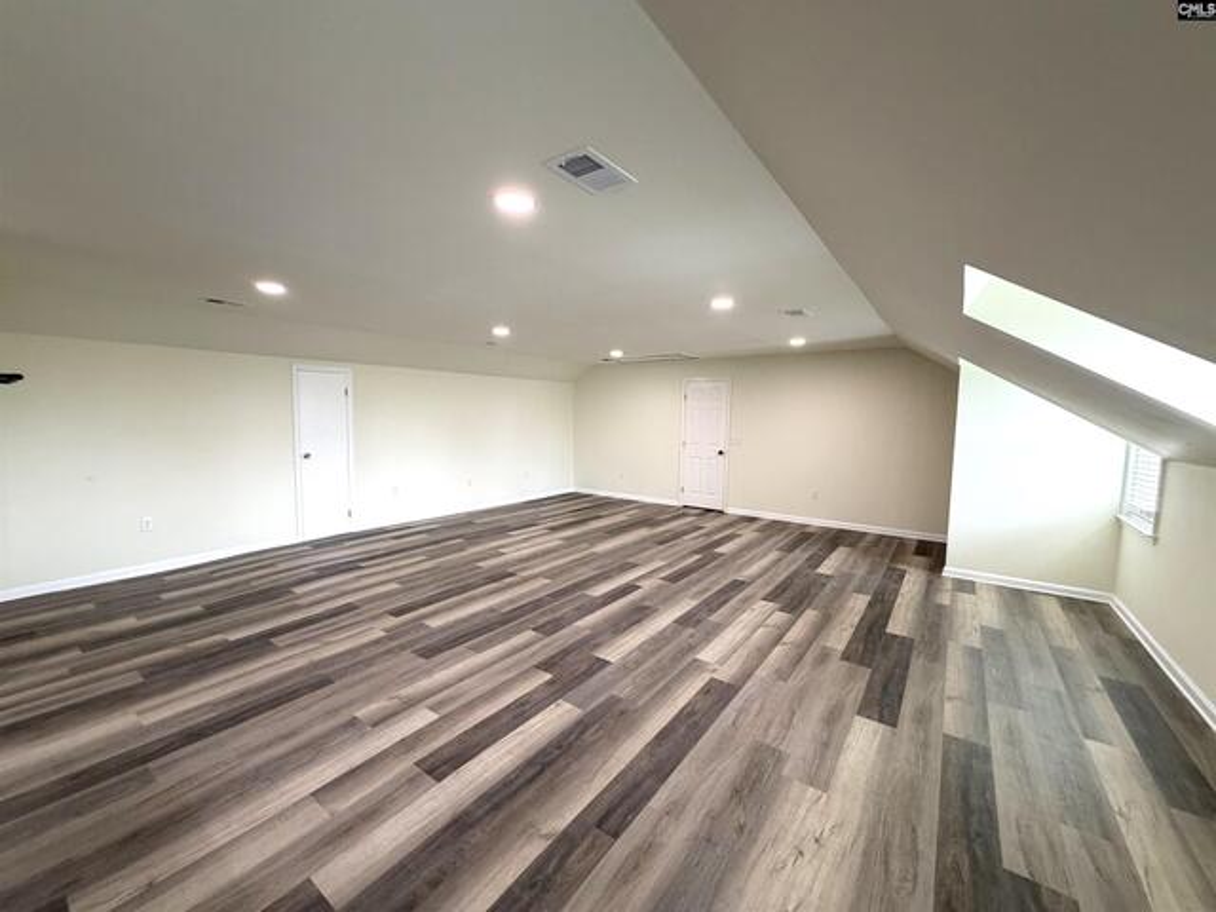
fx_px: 492
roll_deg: -0.1
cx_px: 608
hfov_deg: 102.1
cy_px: 456
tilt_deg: -4.9
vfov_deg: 85.7
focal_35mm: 14
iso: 200
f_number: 2.2
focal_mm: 2.22
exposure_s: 1/60
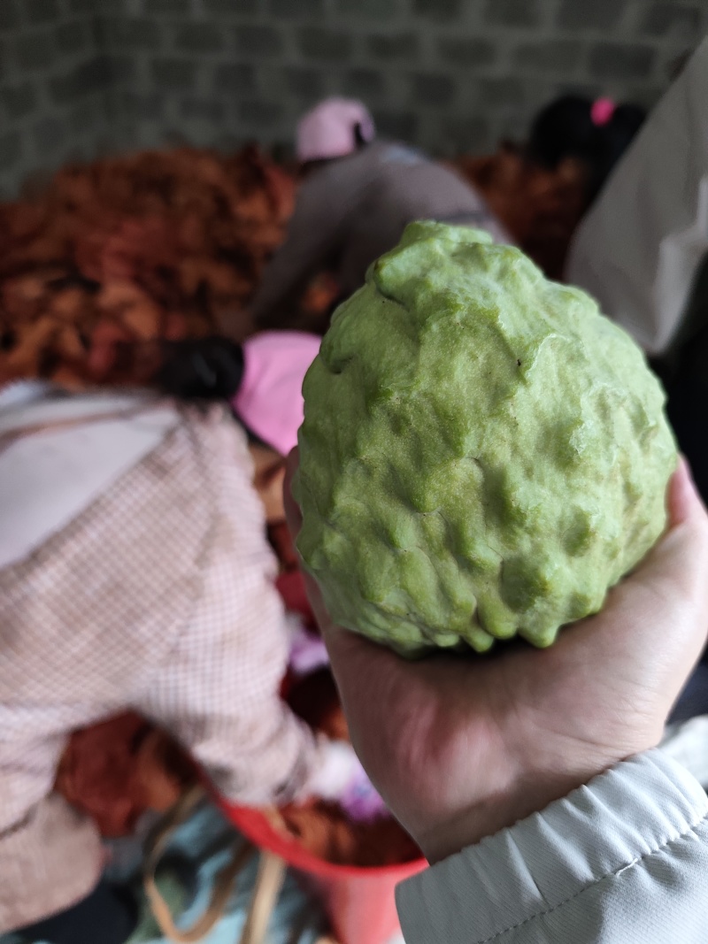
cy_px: 472
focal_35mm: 24
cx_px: 354
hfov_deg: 56.8
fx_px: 655
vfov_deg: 71.6
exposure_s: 1/50
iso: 500
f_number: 1.6
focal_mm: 5.84
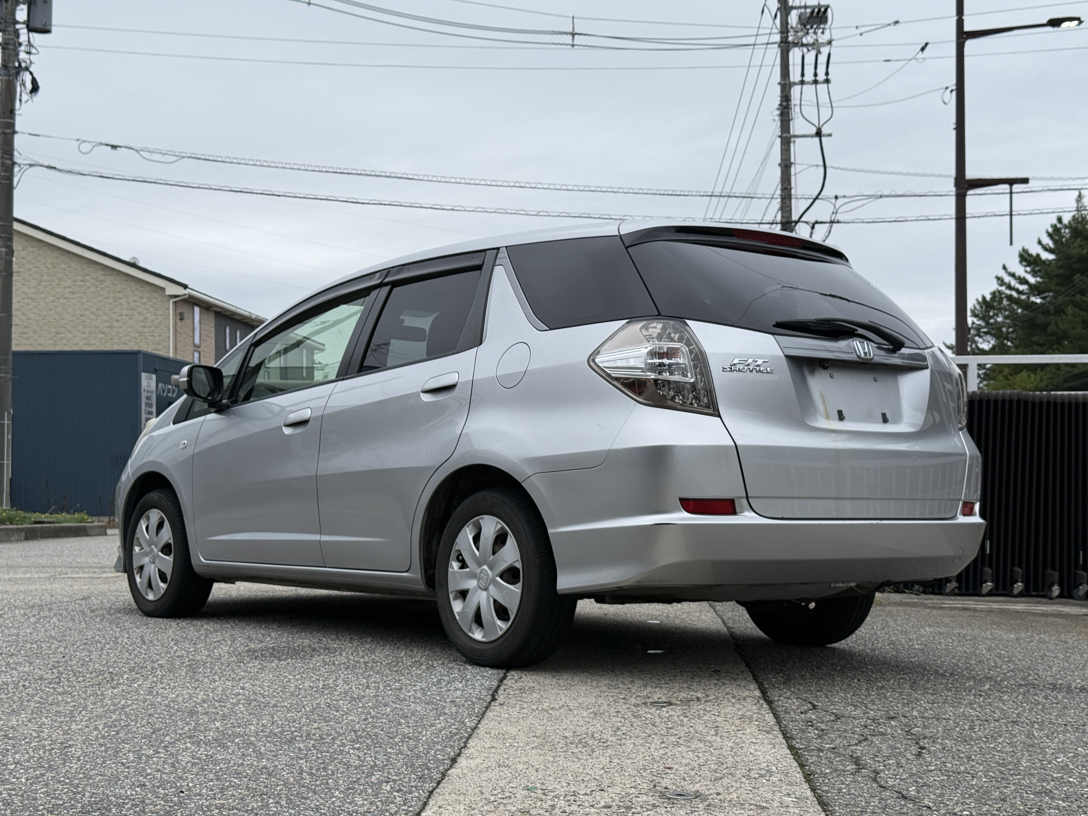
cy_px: 408
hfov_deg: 39.7
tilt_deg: +2.4
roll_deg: +0.3
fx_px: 1509
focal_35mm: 48
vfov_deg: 30.3
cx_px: 544
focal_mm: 6.76
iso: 64
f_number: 1.78
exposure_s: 1/1203
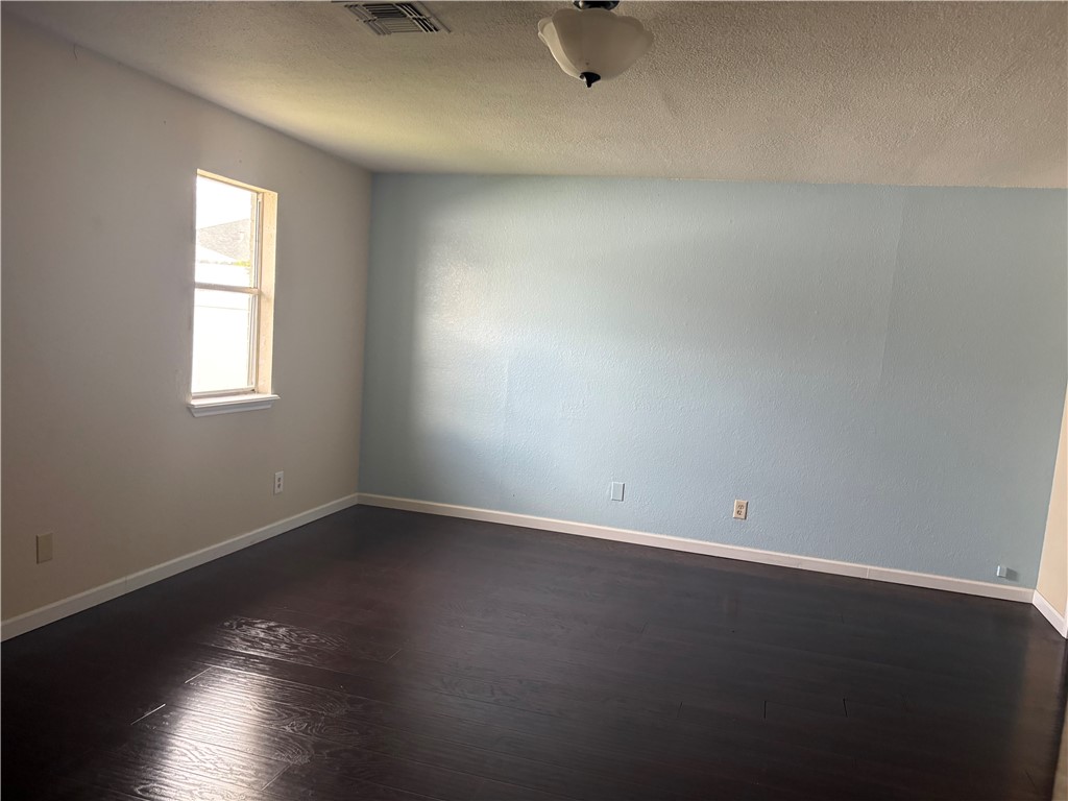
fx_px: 802
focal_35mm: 26
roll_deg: -5.0
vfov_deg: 53.1
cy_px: 400
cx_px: 534
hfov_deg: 67.3
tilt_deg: -7.1
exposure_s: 1/60
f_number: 1.6
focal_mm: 5.96
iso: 200
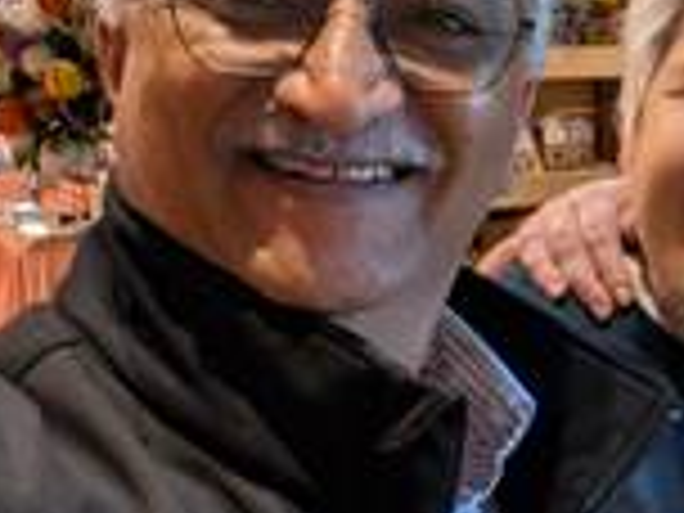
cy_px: 207
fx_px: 1620
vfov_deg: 18.0
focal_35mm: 82
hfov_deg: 22.0
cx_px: 832
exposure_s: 1/20
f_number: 2.2
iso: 334
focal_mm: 3.06
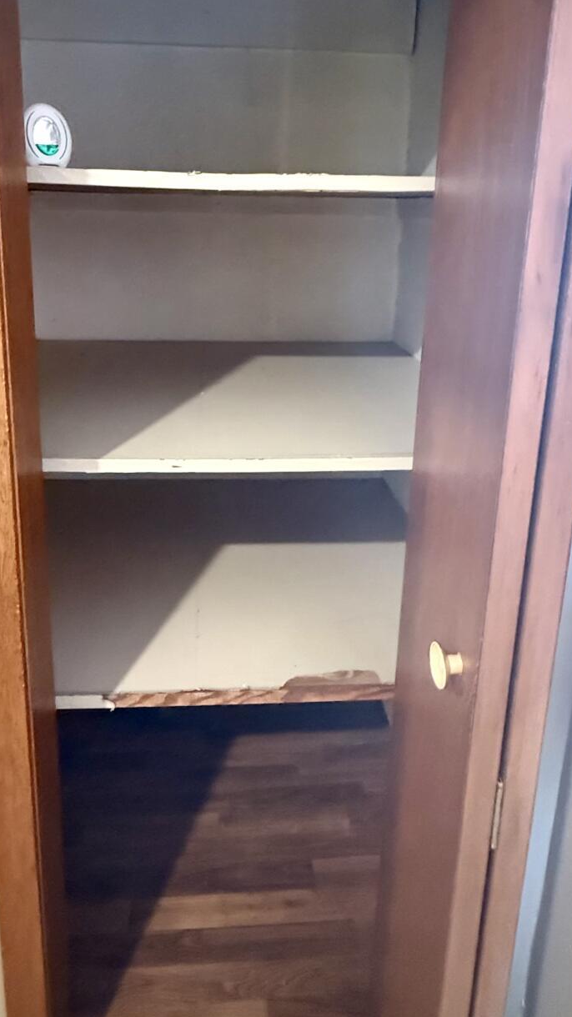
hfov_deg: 45.9
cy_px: 378
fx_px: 674
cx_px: 260
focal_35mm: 25
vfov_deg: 72.8
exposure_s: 1/40
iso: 1600
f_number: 2.2
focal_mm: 2.22
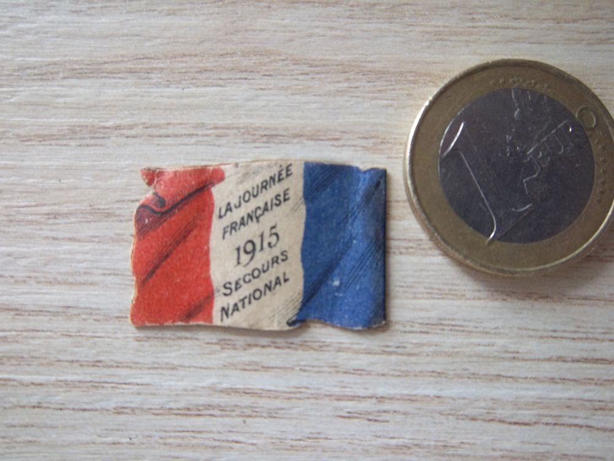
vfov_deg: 49.7
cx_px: 307
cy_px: 230
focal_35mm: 28
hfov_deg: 63.4
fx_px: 497
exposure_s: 1/20
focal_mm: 5.05
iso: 160
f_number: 3.5
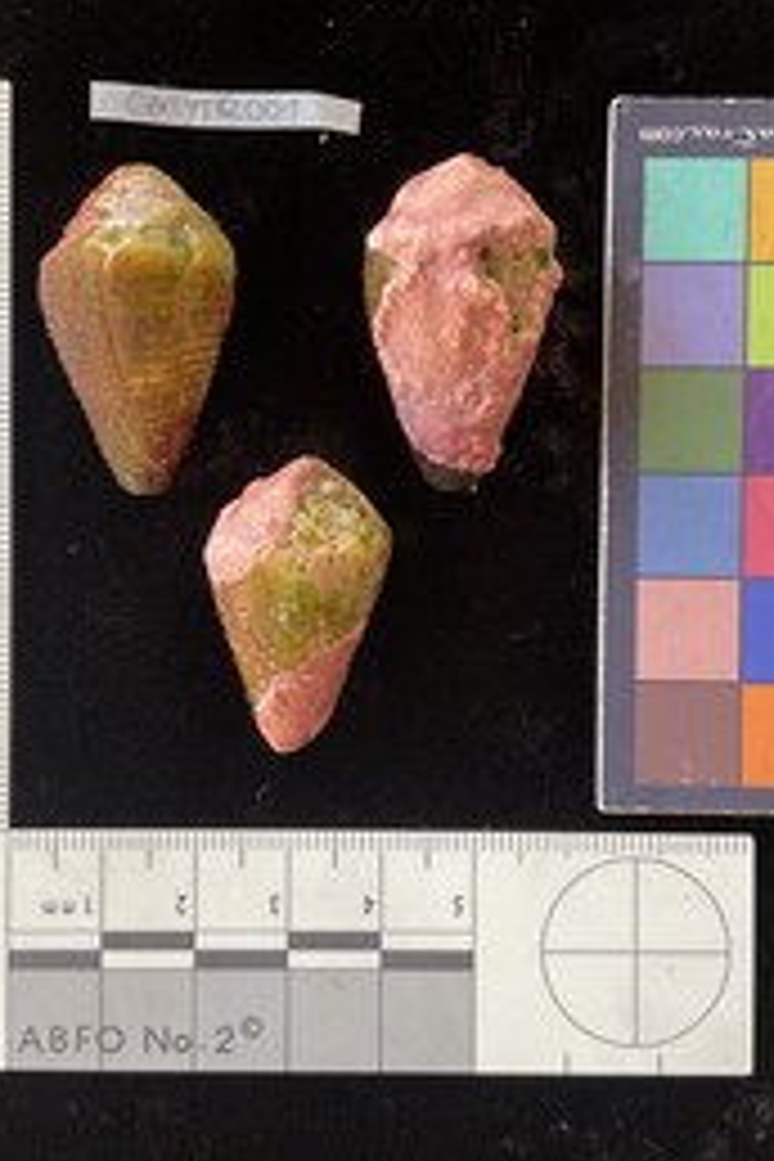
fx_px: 1322
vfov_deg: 47.4
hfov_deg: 32.6
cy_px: 574
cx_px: 387
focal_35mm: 41
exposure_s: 1/60
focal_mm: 3
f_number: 1.8
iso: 64
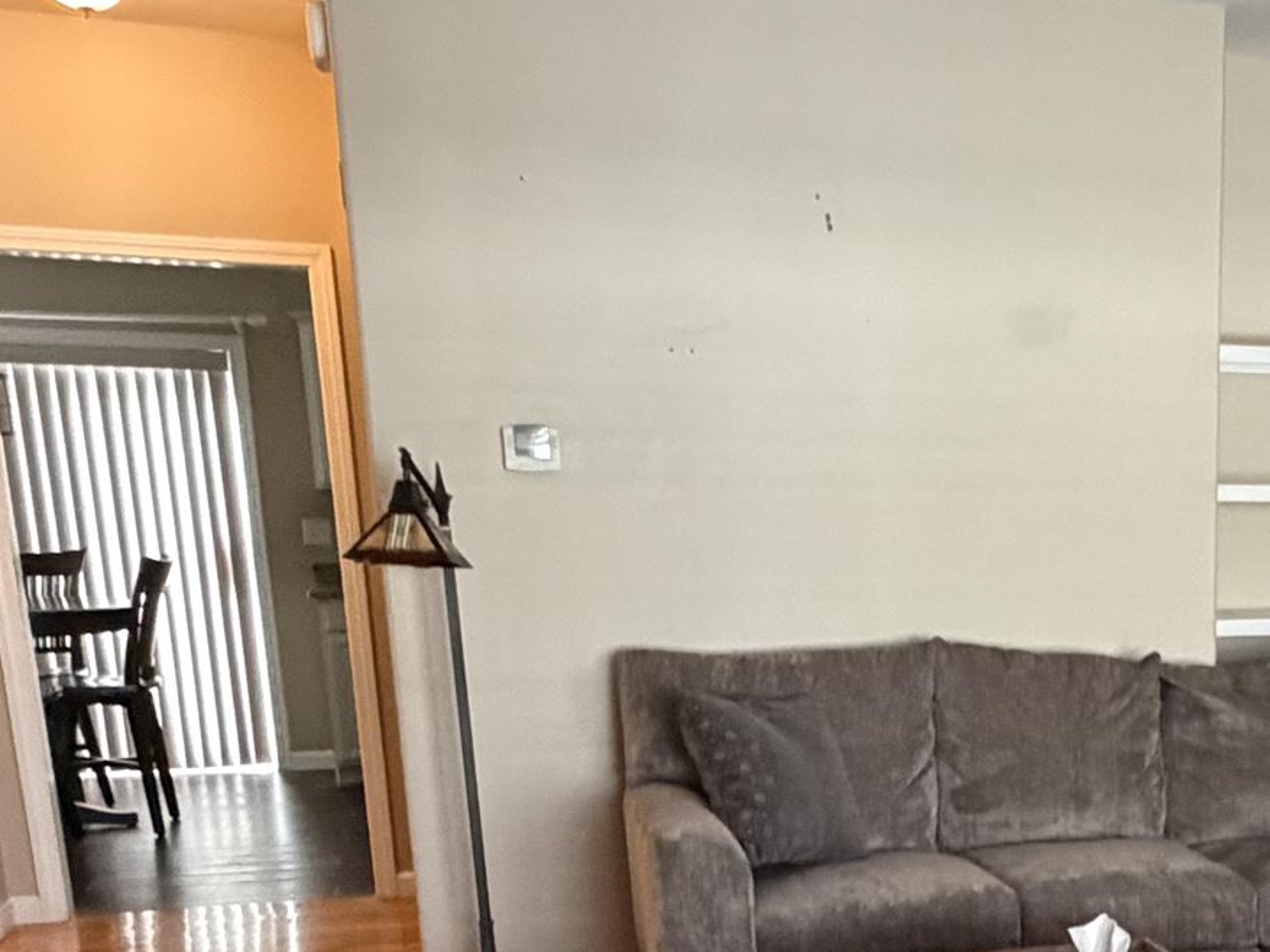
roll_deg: -0.5
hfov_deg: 35.8
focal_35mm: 49
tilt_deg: -14.3
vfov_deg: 28.0
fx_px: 1797
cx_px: 1212
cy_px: 940
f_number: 2.2
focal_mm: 2.22
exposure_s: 1/60
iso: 800
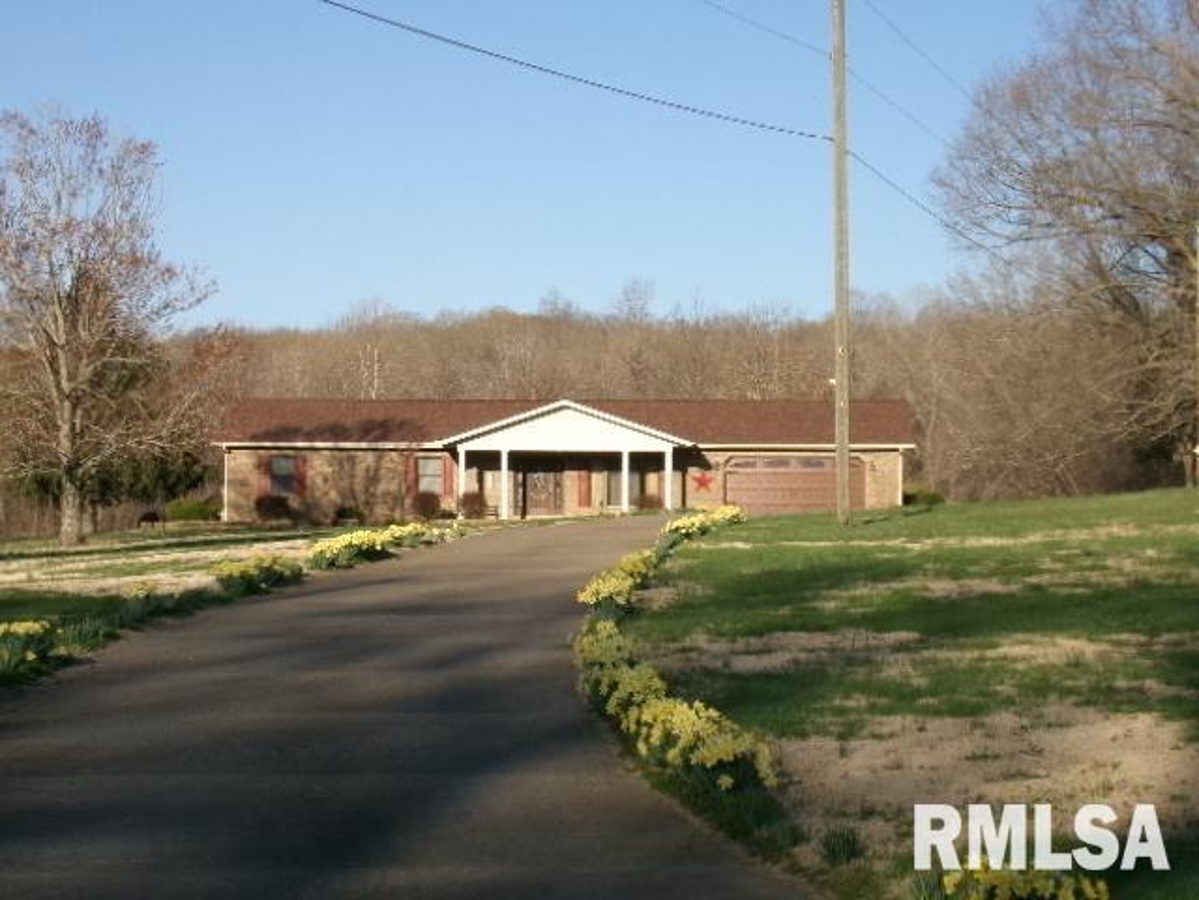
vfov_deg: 18.0
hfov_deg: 23.8
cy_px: 450
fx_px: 2840
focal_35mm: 82
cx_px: 600
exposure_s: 1/58
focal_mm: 14.7
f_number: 14.84
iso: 100
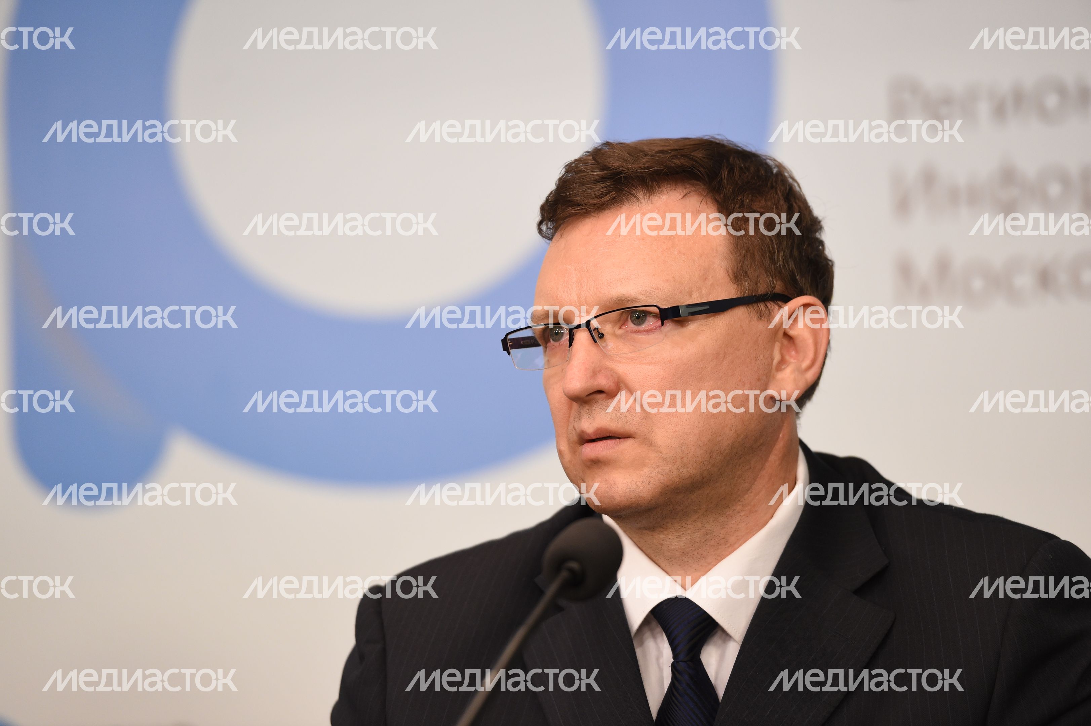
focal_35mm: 200
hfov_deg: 10.3
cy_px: 363
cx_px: 546
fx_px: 6058
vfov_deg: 6.9
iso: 2000
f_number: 3.2
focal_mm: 200
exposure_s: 1/320
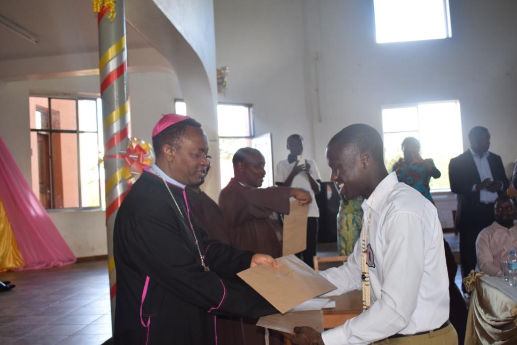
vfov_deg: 35.5
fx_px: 539
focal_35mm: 38
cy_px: 172
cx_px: 258
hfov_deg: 51.3
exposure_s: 1/80
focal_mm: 25
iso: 800
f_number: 5
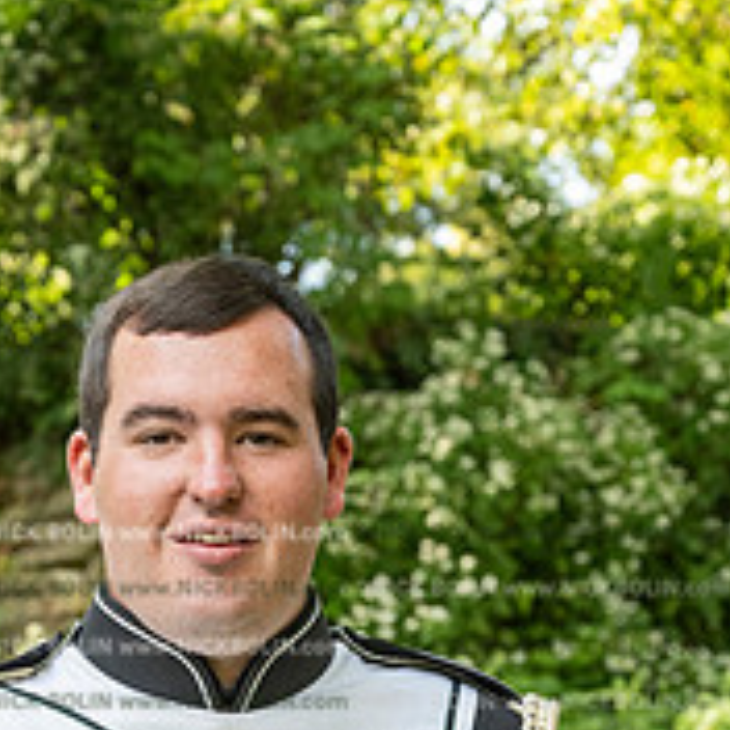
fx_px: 2959
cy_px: 929
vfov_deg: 13.6
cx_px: 158
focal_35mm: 124
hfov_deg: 14.0
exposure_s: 1/640
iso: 1000
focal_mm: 57
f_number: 5.6
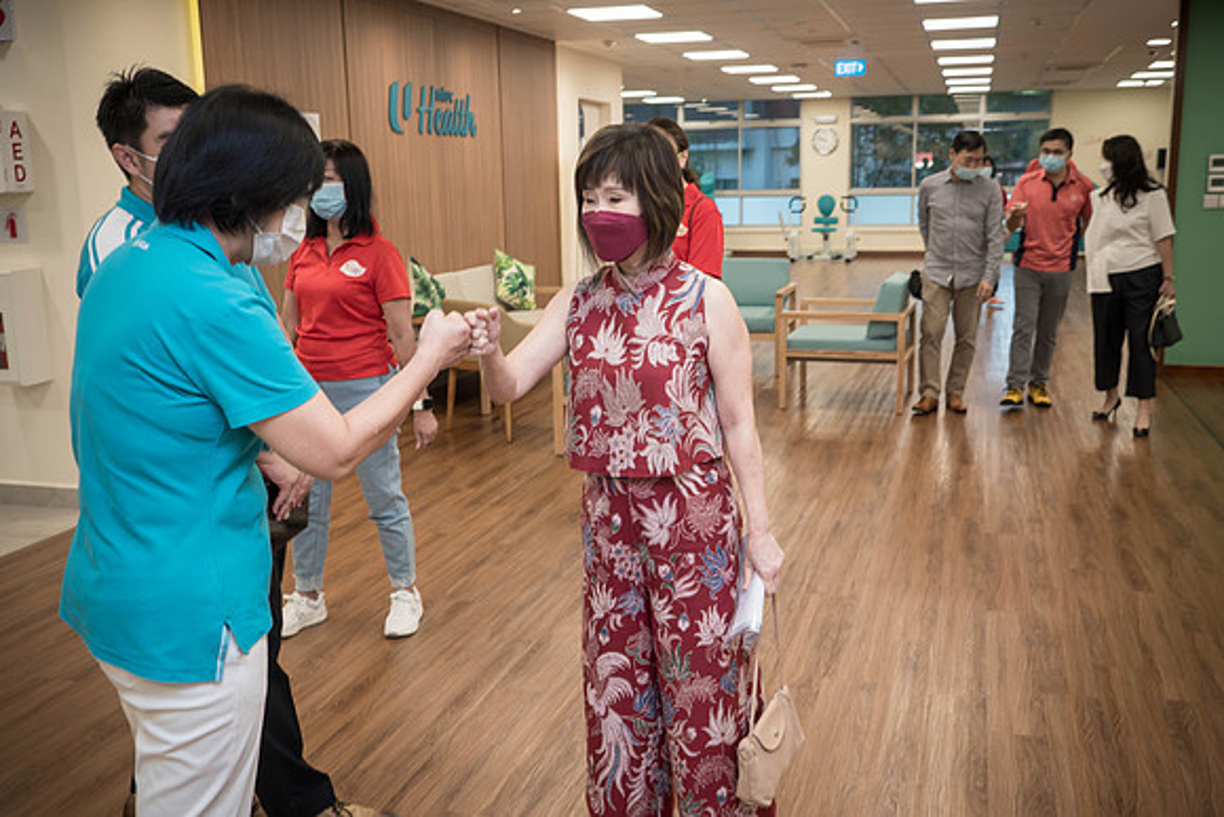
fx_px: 1238
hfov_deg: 52.6
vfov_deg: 36.5
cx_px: 612
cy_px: 408
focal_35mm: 36
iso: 400
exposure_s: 1/125
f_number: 2.8
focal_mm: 17
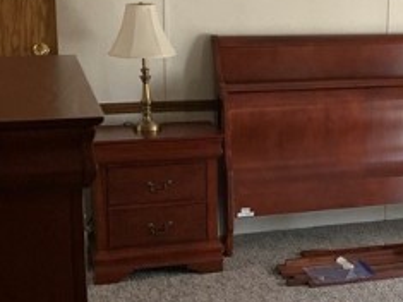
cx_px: 439
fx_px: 989
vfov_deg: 17.3
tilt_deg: -7.8
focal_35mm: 85
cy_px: 139
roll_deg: +0.0
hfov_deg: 21.8
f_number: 1.8
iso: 100
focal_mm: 4.25
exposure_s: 1/70
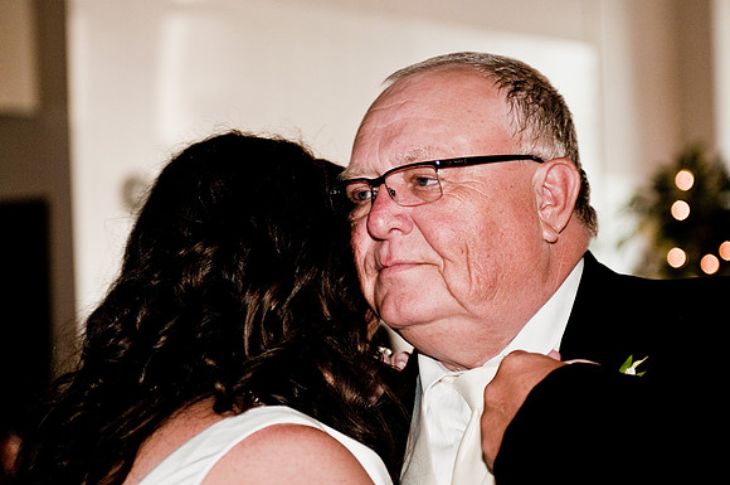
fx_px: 2126
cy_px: 242
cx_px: 365
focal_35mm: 105
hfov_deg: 19.5
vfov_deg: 13.0
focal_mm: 70
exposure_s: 1/60
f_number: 2.8
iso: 200
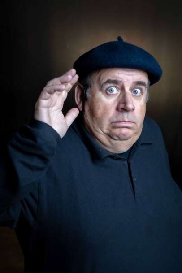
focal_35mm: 48
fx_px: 364
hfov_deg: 28.1
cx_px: 91
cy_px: 136
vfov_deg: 41.1
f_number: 6.3
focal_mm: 48
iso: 4000
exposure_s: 1/125
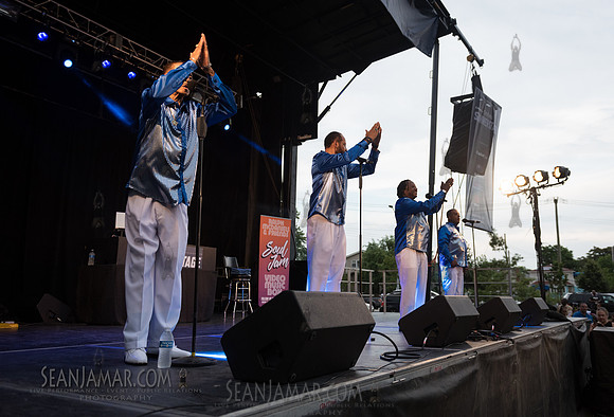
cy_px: 197
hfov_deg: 61.8
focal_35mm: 30
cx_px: 329
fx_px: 512
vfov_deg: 44.3
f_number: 3.5
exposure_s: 1/1250
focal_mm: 28
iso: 1250
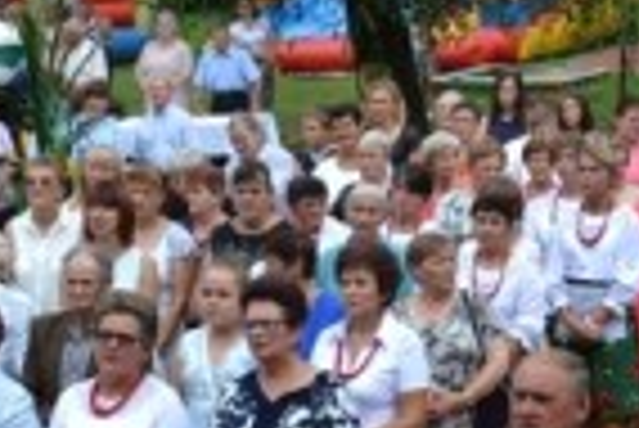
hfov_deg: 15.5
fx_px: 2341
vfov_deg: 10.3
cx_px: 360
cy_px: 466
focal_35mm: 132
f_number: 5.6
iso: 140
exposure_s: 1/125
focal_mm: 25
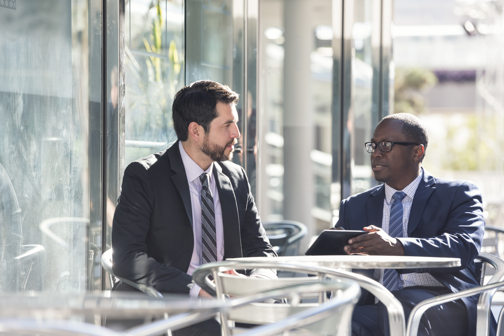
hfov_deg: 12.1
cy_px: 168
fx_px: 2381
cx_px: 252
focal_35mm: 170
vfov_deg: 8.1
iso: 640
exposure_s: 1/400
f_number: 4.5
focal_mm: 170
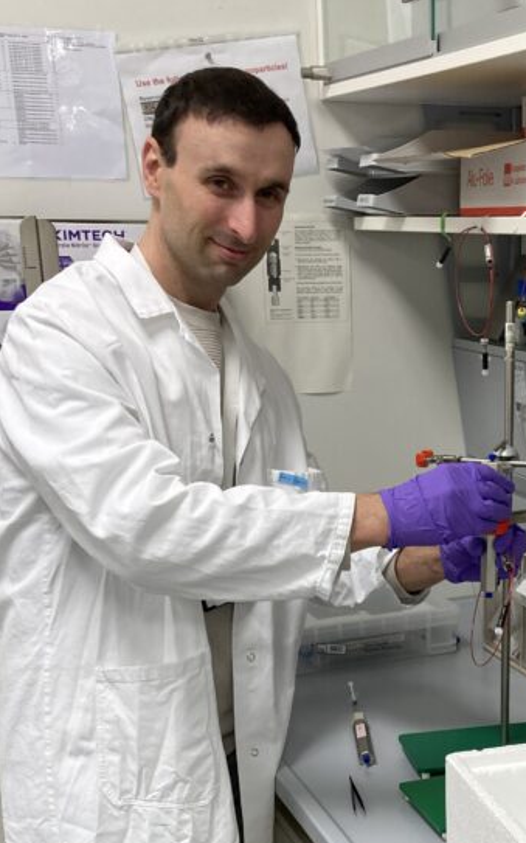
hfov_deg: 22.7
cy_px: 668
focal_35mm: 56
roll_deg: -0.6
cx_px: 444
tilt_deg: -19.6
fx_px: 1285
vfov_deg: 35.2
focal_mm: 3.99
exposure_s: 1/100
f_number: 1.8
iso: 64
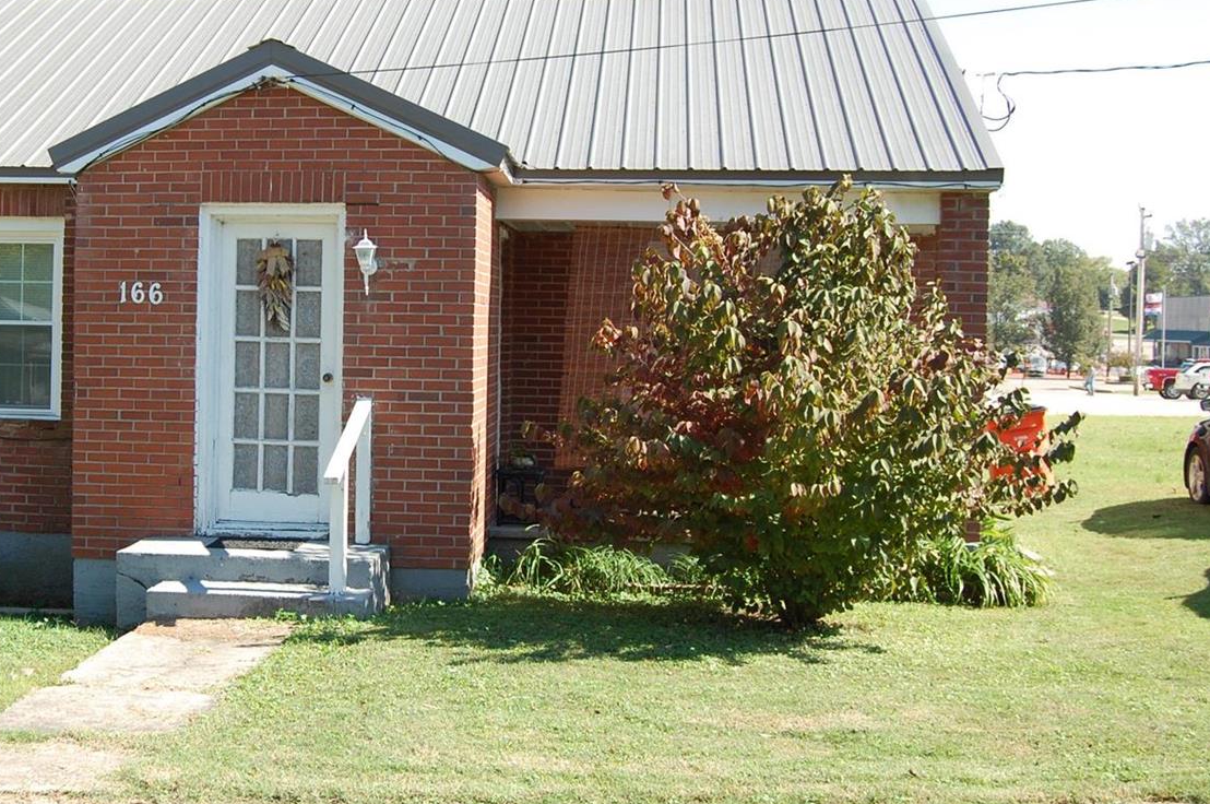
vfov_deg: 25.9
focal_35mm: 52
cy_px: 346
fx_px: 1746
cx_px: 351
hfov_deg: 37.6
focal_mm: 24
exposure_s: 1/200
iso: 200
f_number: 7.1
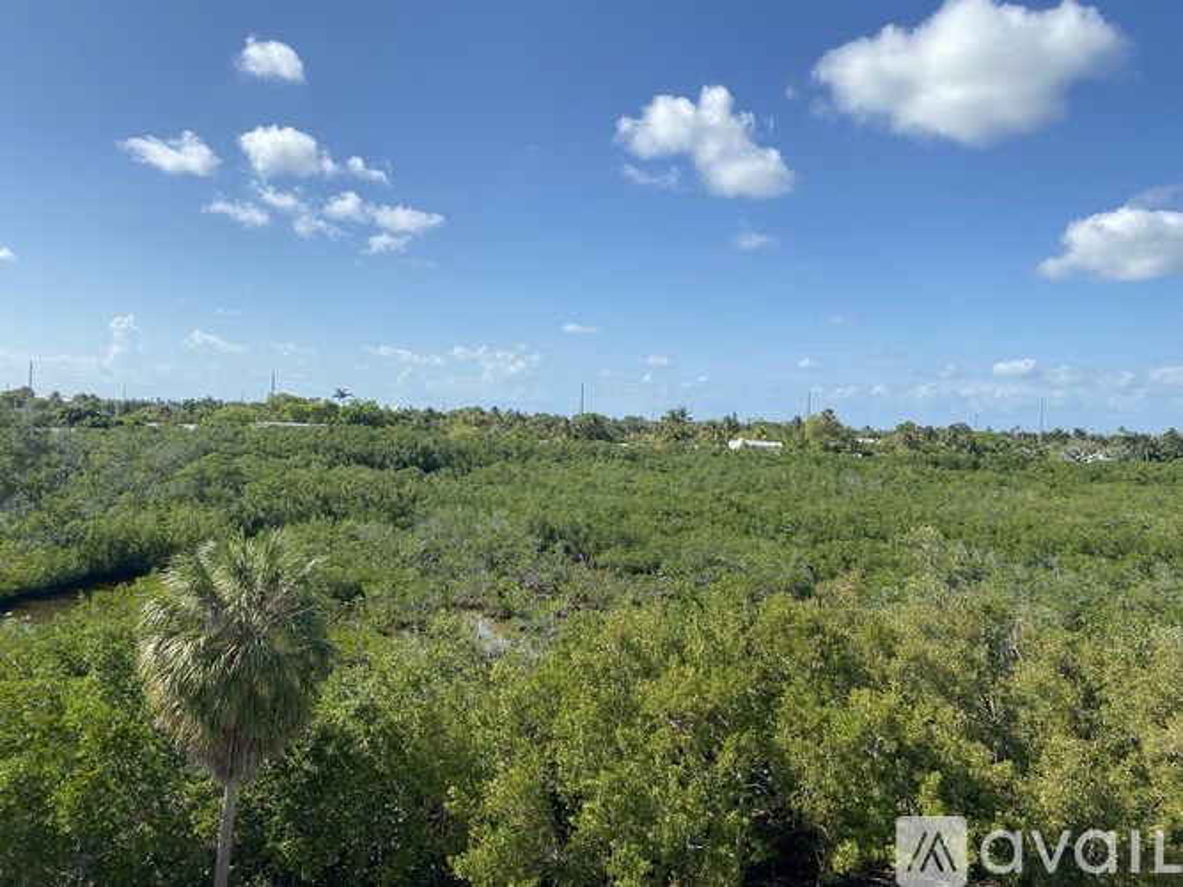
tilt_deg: -0.9
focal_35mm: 26
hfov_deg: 67.3
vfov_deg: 53.0
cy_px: 444
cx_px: 592
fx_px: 888
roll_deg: -2.6
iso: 32
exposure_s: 1/3300
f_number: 1.8
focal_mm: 4.25
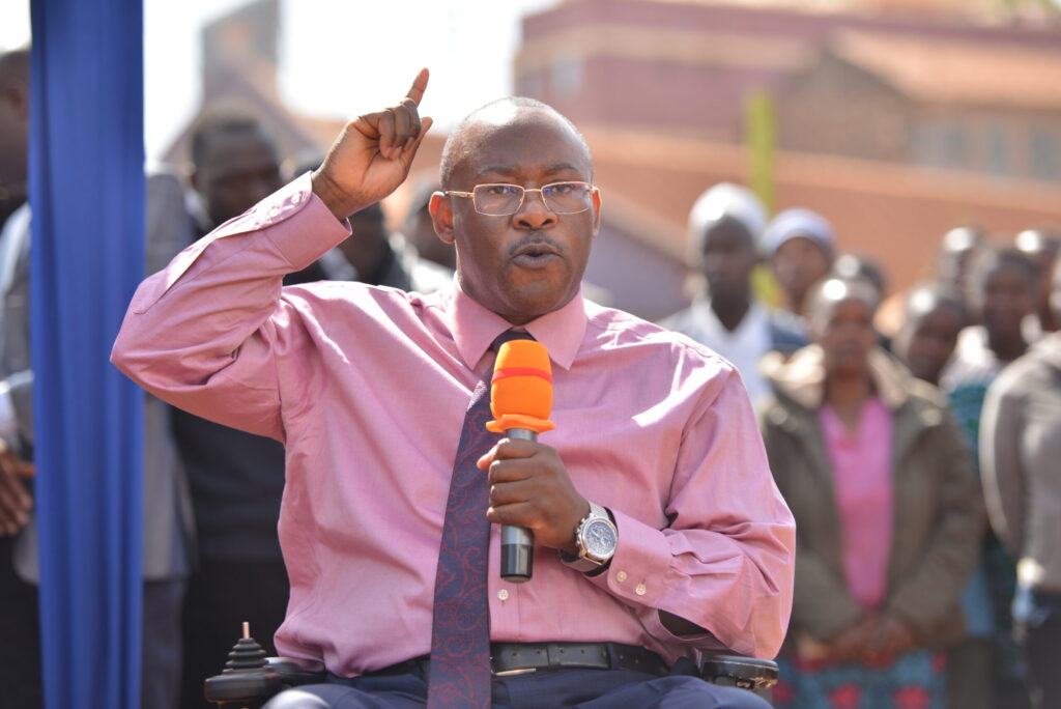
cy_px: 354
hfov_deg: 17.1
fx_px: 3539
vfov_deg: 11.4
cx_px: 530
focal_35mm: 120
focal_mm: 120
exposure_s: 1/1000
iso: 160
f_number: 2.8
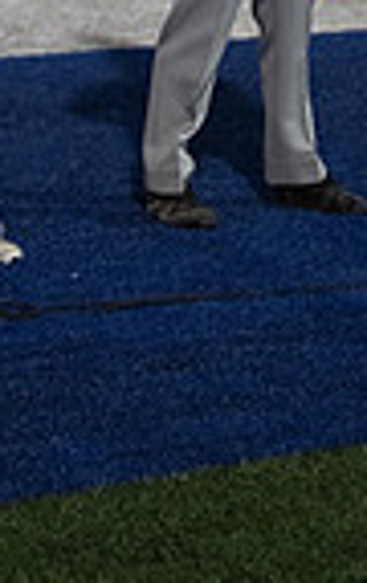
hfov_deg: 5.9
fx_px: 3567
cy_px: -326
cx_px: 98
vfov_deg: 9.1
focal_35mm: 224
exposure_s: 1/1250
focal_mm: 70
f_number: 2.8
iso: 5000
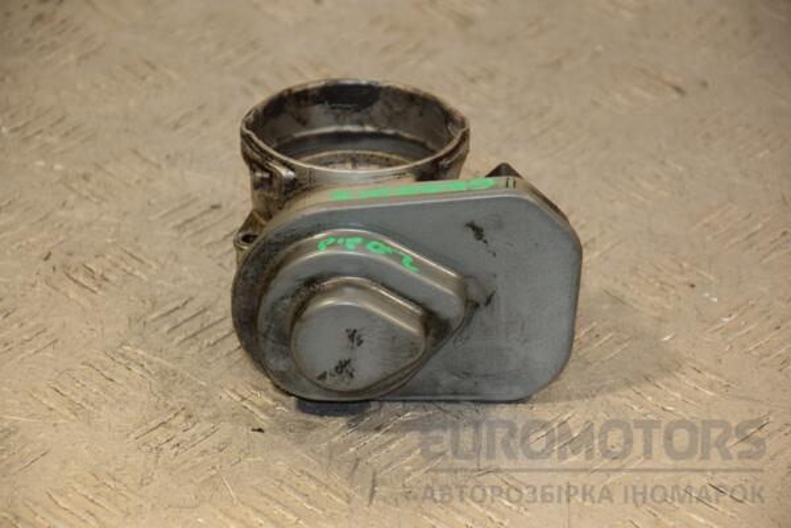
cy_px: 264
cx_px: 396
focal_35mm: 158
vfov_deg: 8.7
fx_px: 3460
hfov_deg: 13.0
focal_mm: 105
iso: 800
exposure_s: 1/160
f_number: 5.6
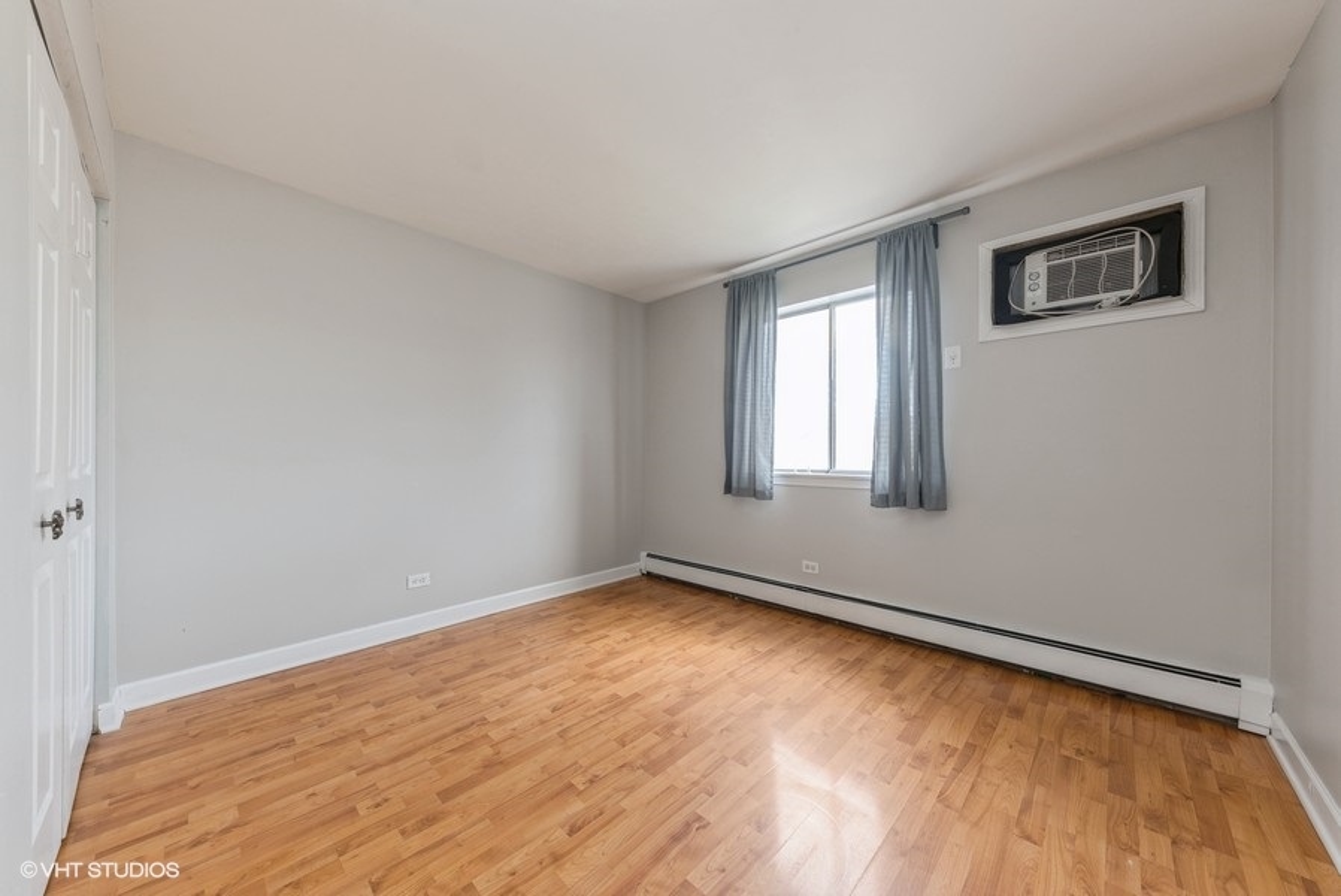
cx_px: 670
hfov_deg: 112.6
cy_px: 448
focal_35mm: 12
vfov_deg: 90.1
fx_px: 447
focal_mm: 12
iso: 200
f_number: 9
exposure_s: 1/5
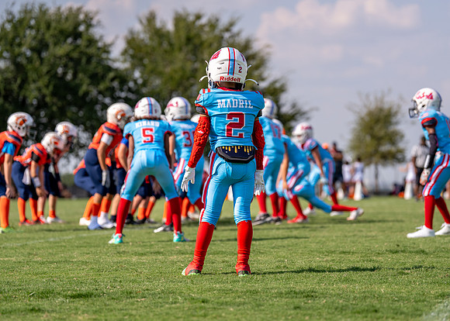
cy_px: 163
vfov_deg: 10.9
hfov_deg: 15.2
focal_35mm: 132
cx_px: 241
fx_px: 1685
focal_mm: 115
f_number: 2.8
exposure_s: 1/2500
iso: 125
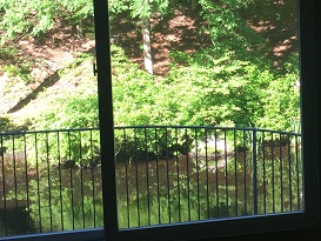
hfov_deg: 22.5
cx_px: 279
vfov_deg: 17.3
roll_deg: +1.8
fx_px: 789
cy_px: 55
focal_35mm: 85
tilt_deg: -4.4
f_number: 2.2
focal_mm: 4.15
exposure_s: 1/60
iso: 32
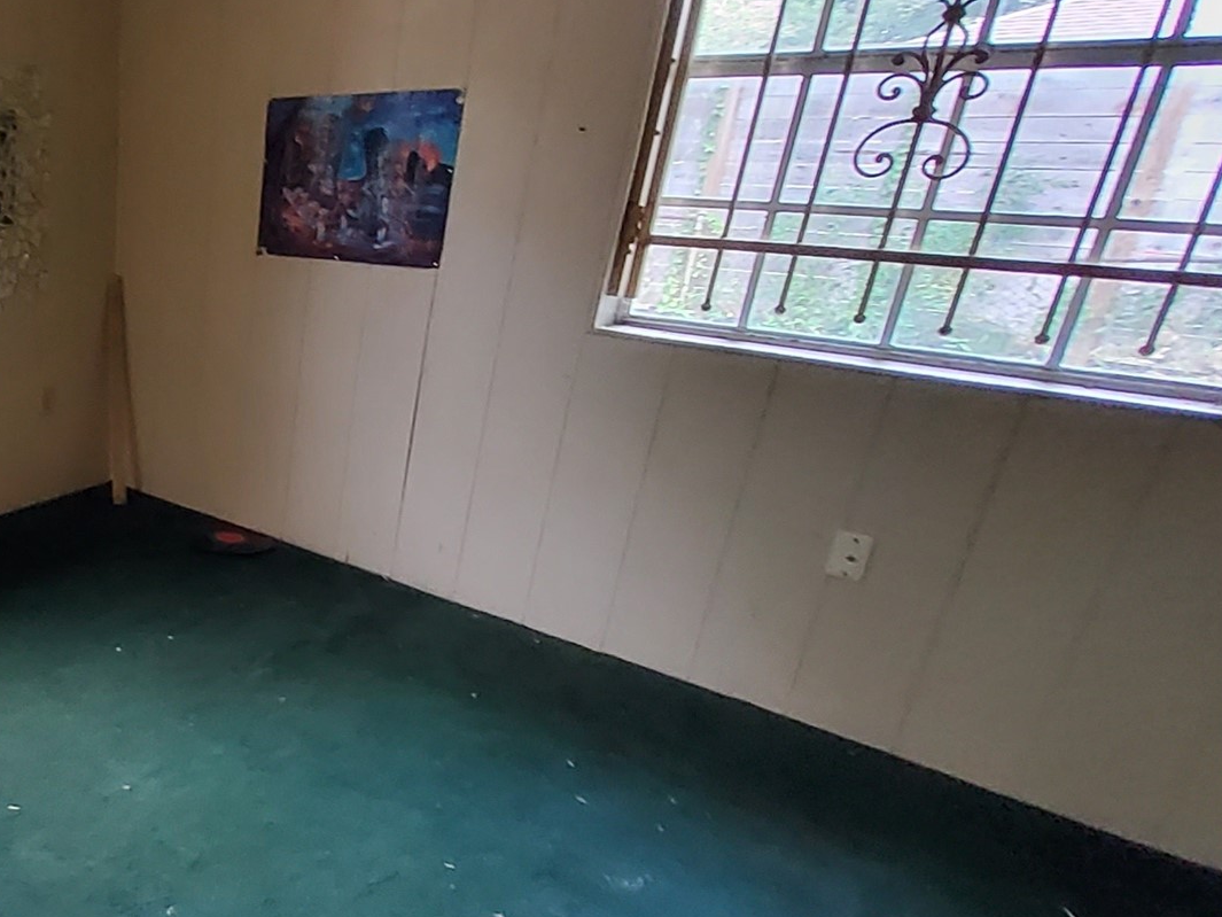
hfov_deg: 56.6
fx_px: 883
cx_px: 57
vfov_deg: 54.8
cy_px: 500
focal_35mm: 25
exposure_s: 1/33
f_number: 2.2
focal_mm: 1.13
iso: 320
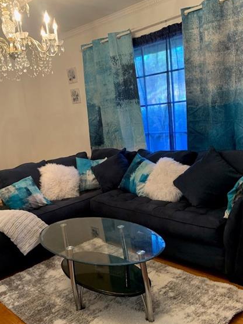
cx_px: 112
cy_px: 210
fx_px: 337
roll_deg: +7.8
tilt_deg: -16.8
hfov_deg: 39.6
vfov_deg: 50.6
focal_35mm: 36
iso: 250
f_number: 1.8
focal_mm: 4.25
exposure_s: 1/60
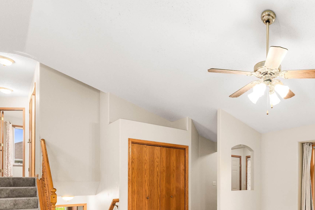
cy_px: 180
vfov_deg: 47.3
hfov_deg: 66.0
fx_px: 219
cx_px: 244
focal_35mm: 25
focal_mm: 14
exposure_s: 1/160
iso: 800
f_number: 7.1
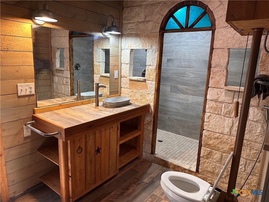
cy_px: 101
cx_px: 134
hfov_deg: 71.6
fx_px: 187
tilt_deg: -11.8
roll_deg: -3.1
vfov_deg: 56.8
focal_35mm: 24
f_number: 1.78
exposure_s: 1/60
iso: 250
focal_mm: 6.86
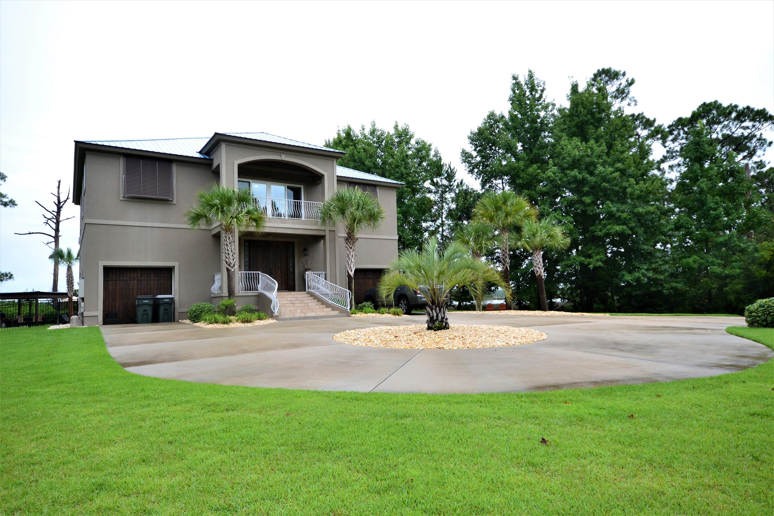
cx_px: 387
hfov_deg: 81.2
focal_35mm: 21
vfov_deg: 59.5
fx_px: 451
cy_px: 258
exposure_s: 1/200
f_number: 10
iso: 400
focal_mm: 14
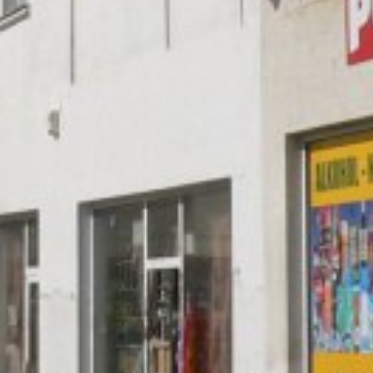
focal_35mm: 193
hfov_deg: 8.8
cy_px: -93
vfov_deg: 8.9
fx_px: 2353
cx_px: -246
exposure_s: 1/800
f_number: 5.6
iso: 80
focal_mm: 6
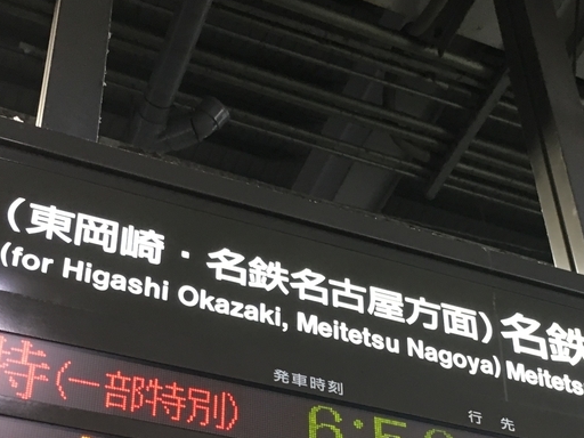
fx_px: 1147
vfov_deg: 21.2
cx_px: 364
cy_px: 375
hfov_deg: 28.5
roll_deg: +5.5
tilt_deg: +39.2
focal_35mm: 68
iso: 80
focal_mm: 4.15
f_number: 2.2
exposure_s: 1/30
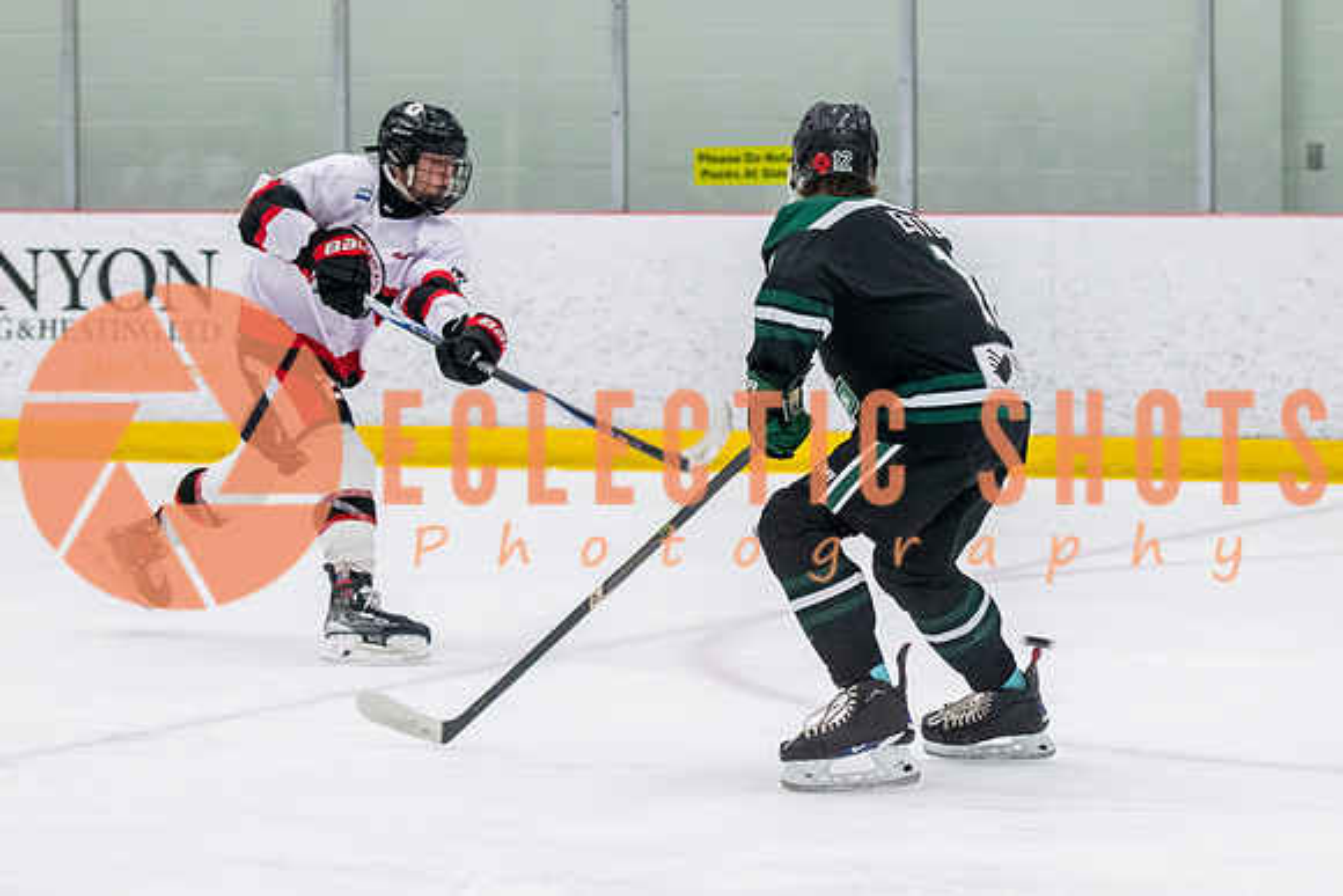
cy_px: 392
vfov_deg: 7.1
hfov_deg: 10.6
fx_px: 7264
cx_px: 834
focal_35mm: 195
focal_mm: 92
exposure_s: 1/640
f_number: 3.2
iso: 3200
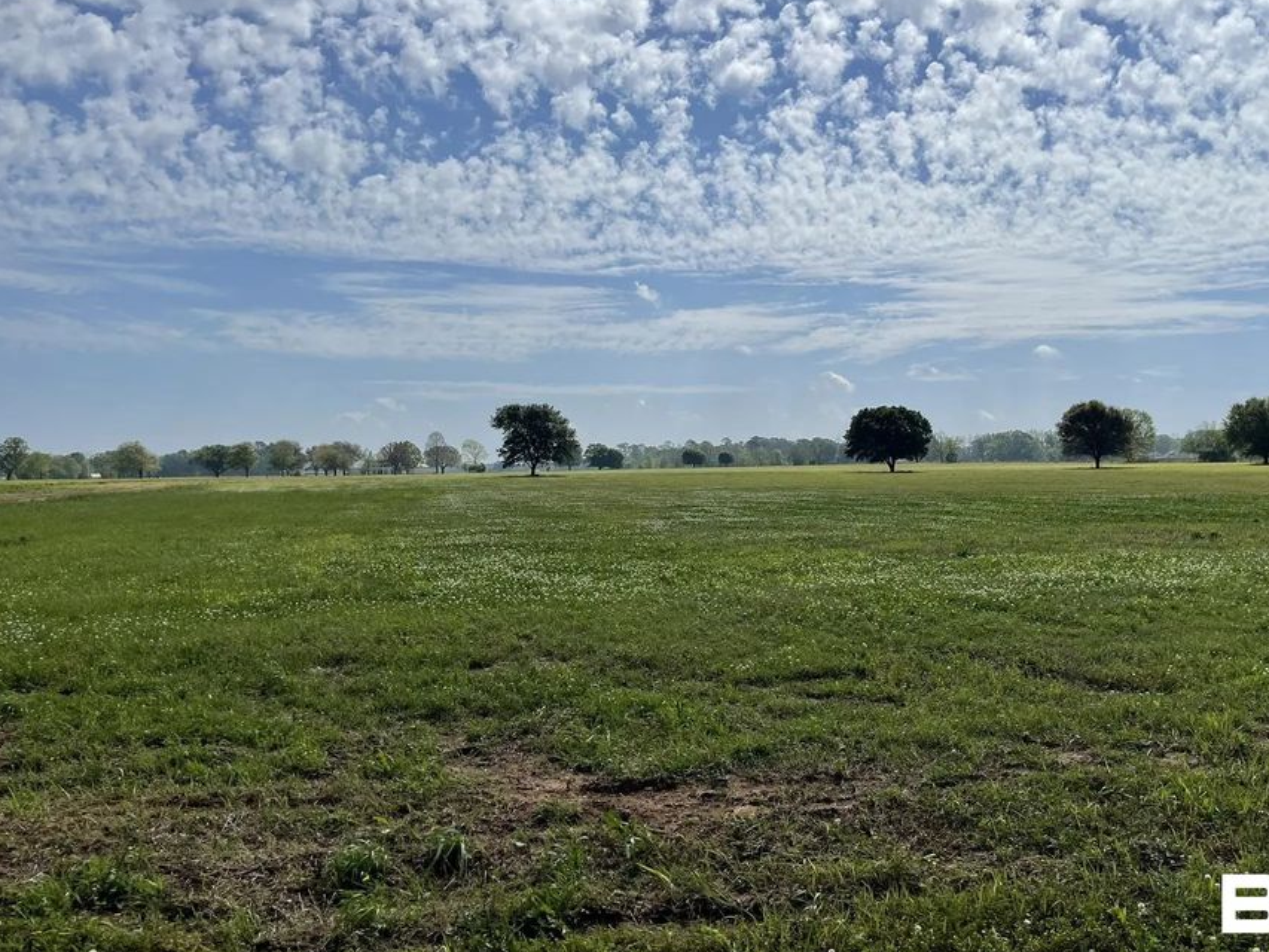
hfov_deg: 59.8
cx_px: 708
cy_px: 469
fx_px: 1100
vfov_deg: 46.8
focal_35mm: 30
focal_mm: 5.1
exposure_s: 1/13514
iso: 32
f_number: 1.6
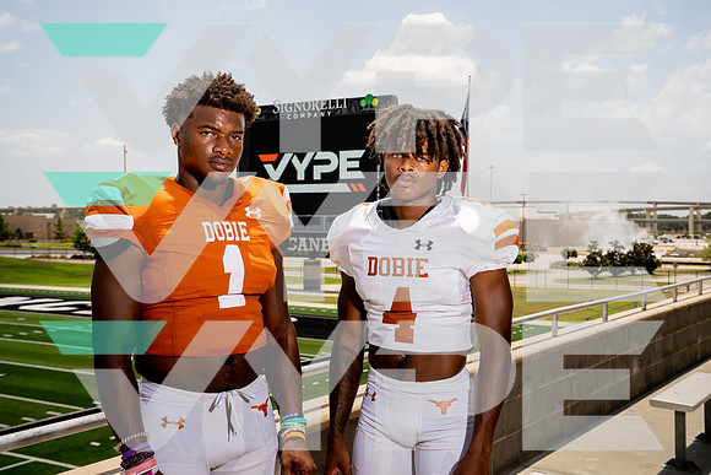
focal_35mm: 44
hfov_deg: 44.5
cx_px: 356
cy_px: 238
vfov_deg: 30.5
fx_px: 869
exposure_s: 1/250
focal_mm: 44
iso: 100
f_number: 7.1
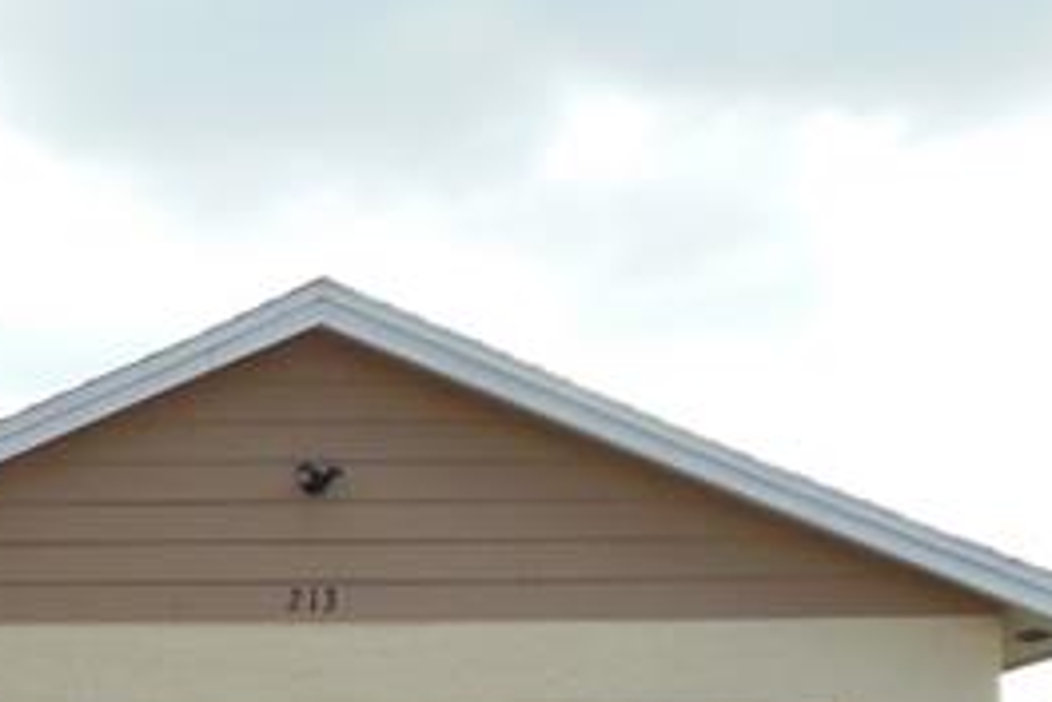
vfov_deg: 12.8
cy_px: 1073
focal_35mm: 101
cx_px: -379
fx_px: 2951
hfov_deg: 18.6
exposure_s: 1/640
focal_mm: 4.5
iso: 125
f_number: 3.2
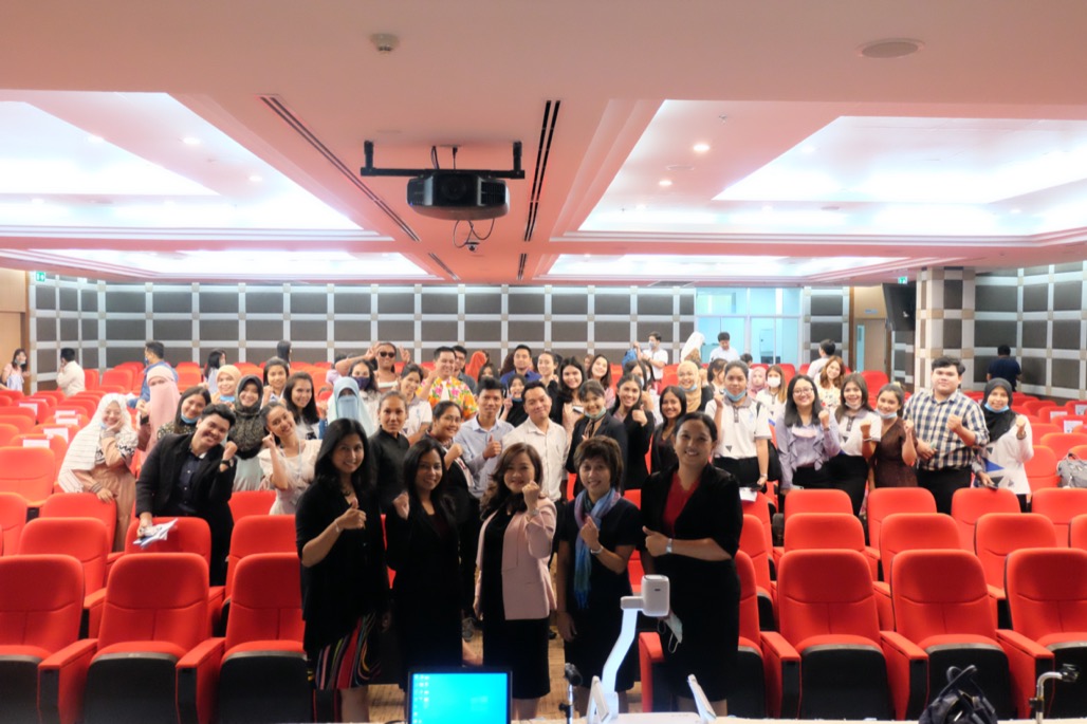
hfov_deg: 61.9
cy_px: 362
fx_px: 906
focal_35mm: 30
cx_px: 544
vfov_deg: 43.6
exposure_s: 1/105
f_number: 3.8
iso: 6400
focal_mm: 20.1
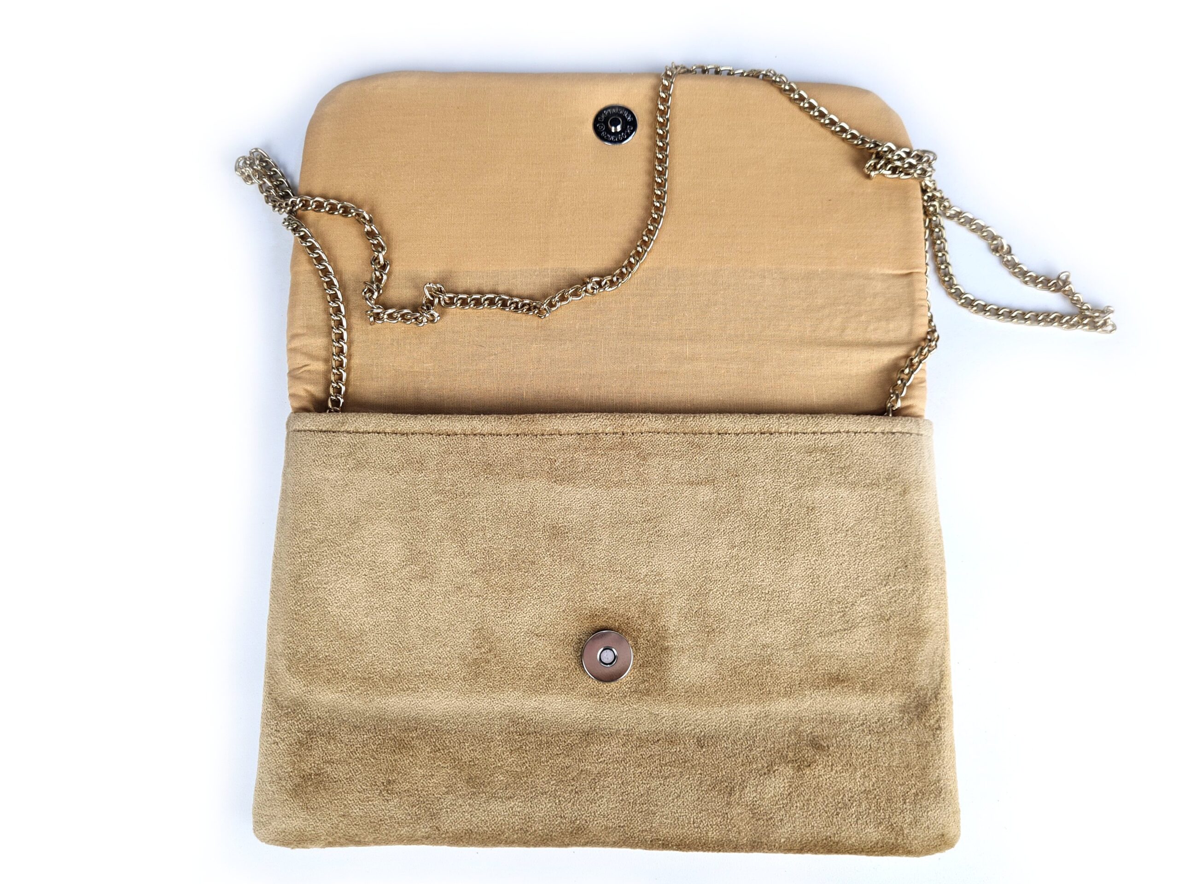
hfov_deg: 67.3
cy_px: 442
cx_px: 590
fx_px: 886
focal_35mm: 26
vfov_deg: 53.1
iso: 50
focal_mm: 5.4
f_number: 1.8
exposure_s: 1/159
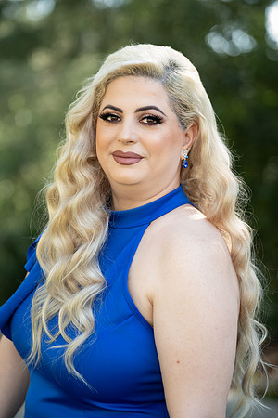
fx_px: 1170
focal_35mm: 101
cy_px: 209
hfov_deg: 13.6
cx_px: 139
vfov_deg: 20.2
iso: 400
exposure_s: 1/200
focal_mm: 101
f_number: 2.8
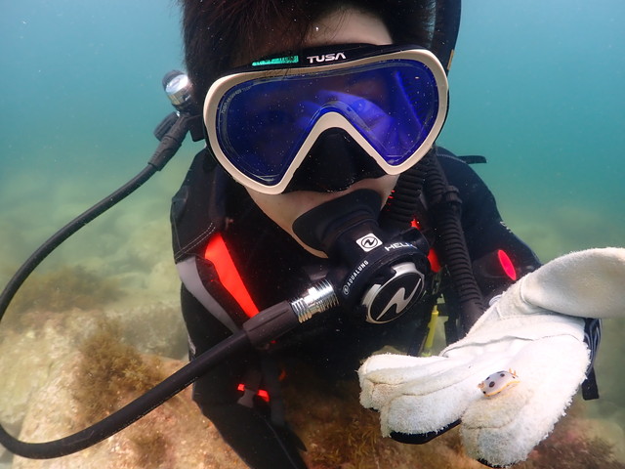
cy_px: 234
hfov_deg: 69.4
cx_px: 312
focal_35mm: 25
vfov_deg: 54.9
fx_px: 451
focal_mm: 4.5
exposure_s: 1/250
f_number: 2.8
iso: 100
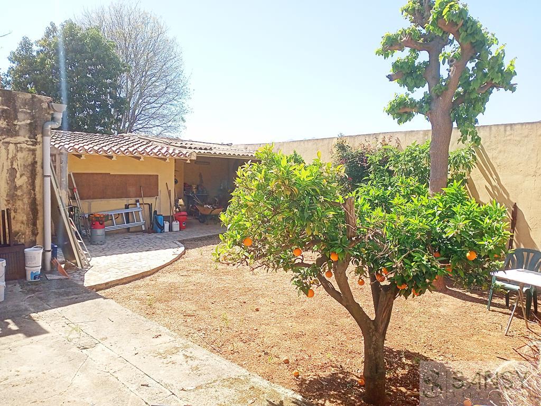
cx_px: 270
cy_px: 203
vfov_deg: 49.7
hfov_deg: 63.4
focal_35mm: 28
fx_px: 438
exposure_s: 1/898
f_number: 1.8
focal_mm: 4
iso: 111
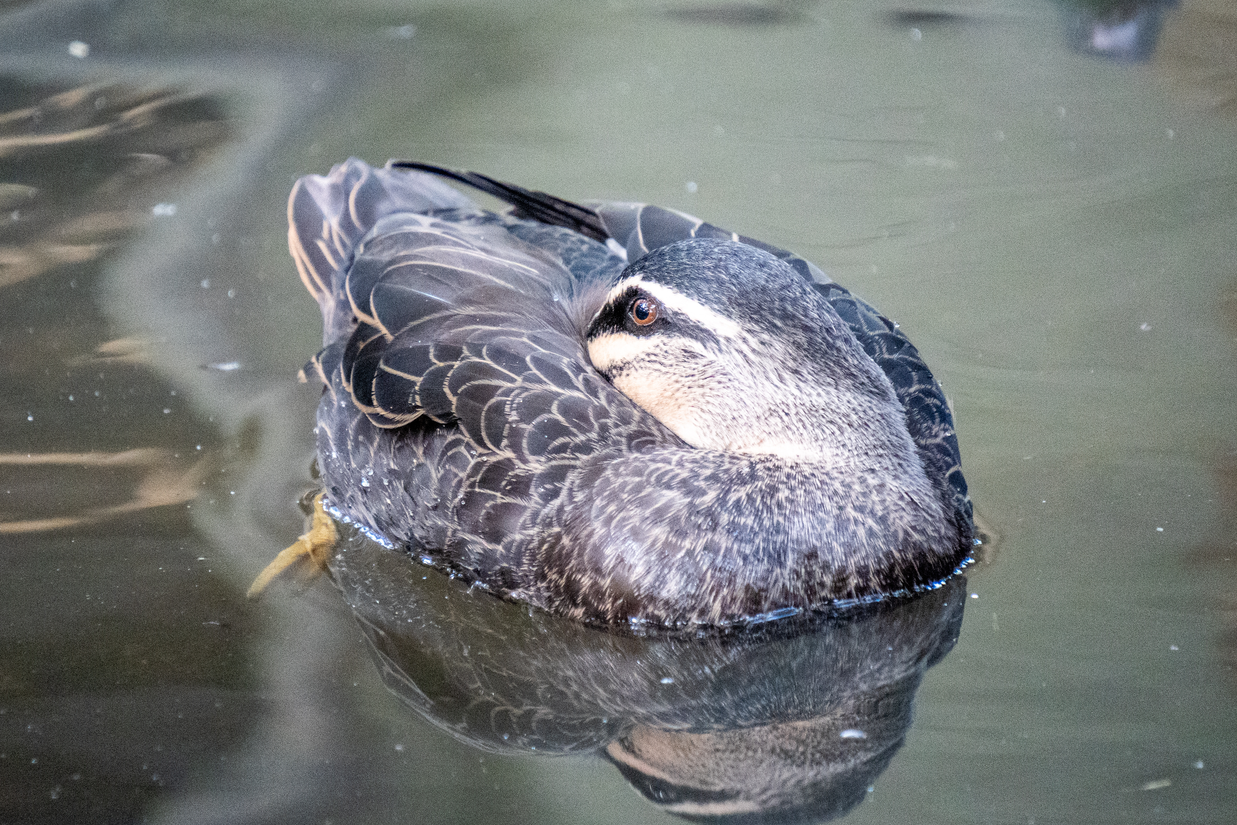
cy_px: 360
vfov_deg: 2.4
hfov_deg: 3.6
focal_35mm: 575
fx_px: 19755
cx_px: 511
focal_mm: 300
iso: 6400
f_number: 6.3
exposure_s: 1/80
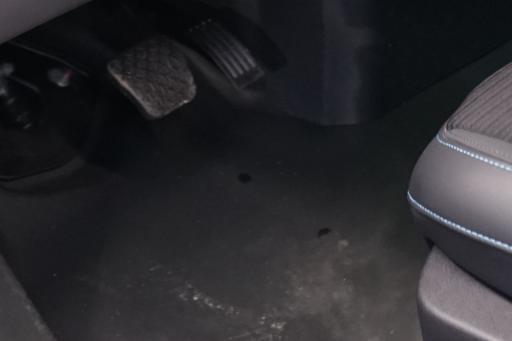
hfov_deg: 17.0
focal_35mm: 119
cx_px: 467
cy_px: -321
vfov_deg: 10.6
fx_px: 1692
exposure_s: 1/30
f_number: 4
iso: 1250
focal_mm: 28
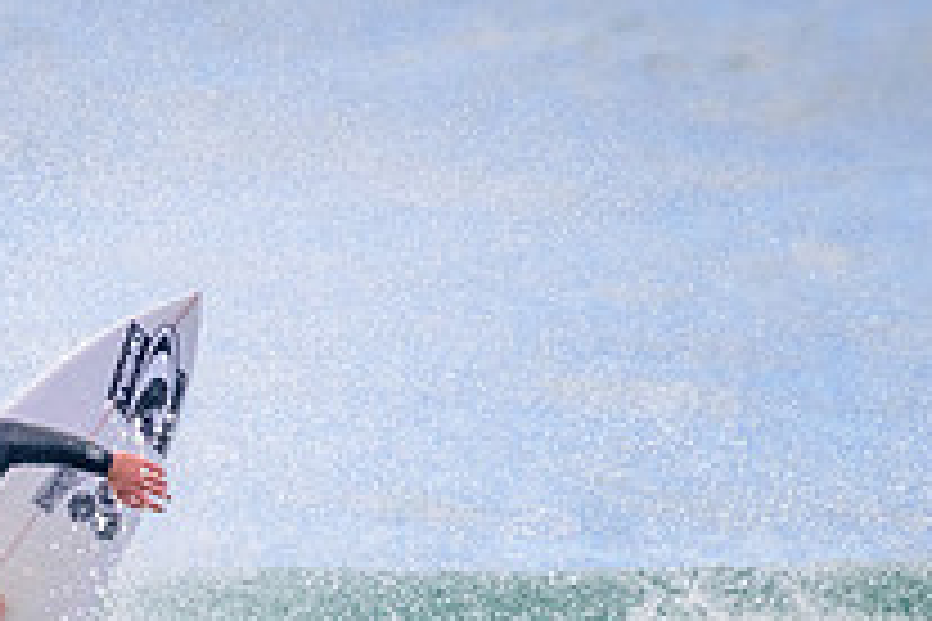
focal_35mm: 2242
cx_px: -162
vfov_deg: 0.6
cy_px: 646
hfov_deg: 0.9
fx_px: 58038
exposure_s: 1/2000
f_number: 13
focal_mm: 800
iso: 3200
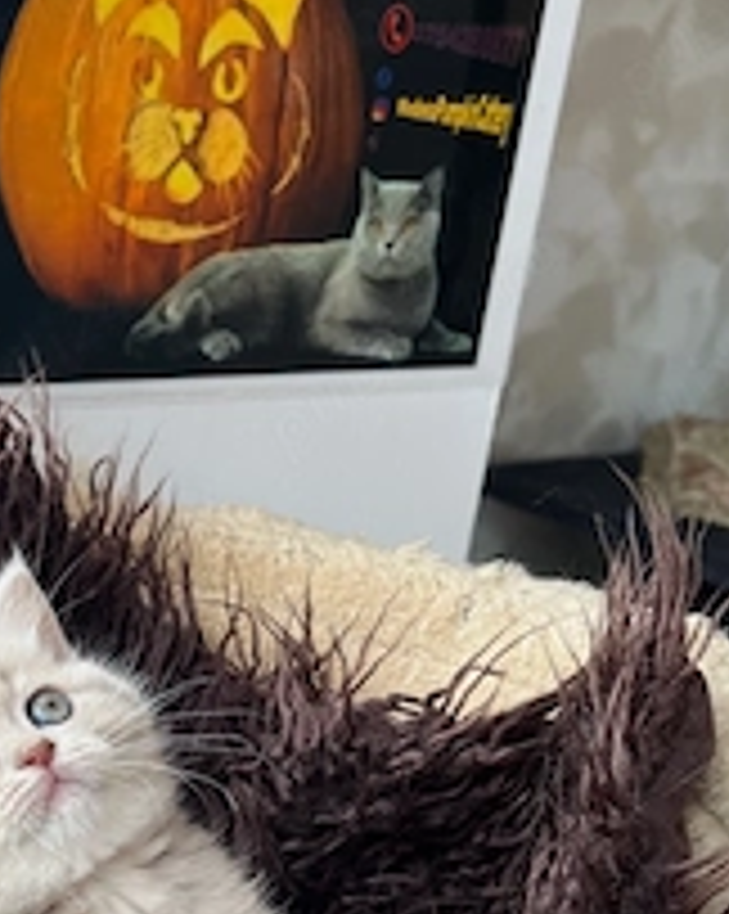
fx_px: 1351
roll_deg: -6.5
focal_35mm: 50
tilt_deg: -25.6
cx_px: 153
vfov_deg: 36.0
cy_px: 747
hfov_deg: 29.6
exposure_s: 1/121
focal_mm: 5.1
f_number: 1.6
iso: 125
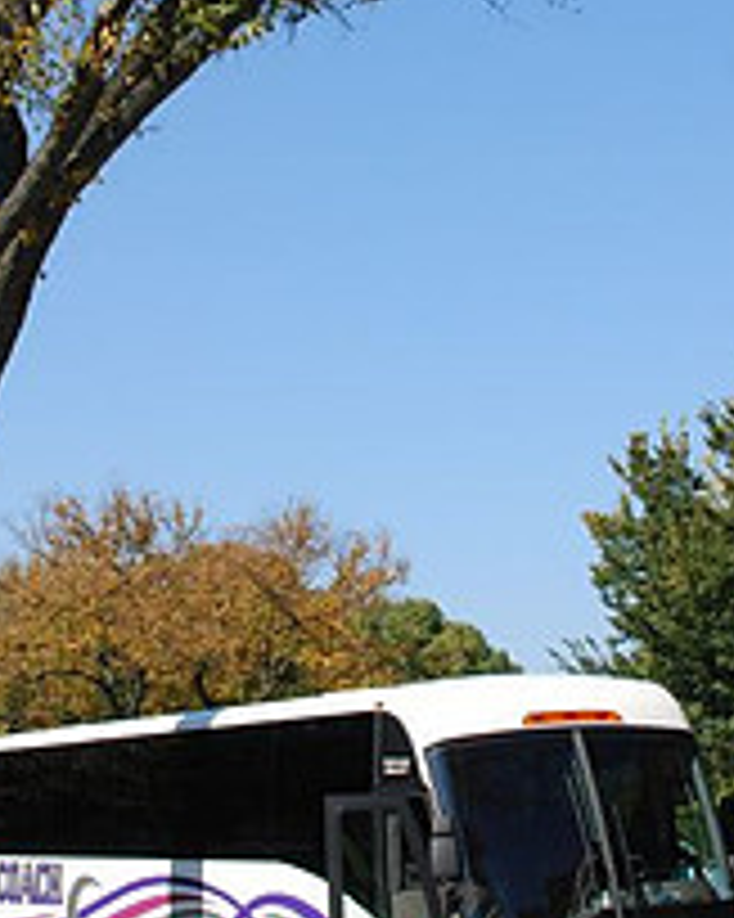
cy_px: 306
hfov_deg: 18.9
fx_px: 2201
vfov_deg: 23.5
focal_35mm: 81
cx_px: 401
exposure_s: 1/125
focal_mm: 26
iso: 200
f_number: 9
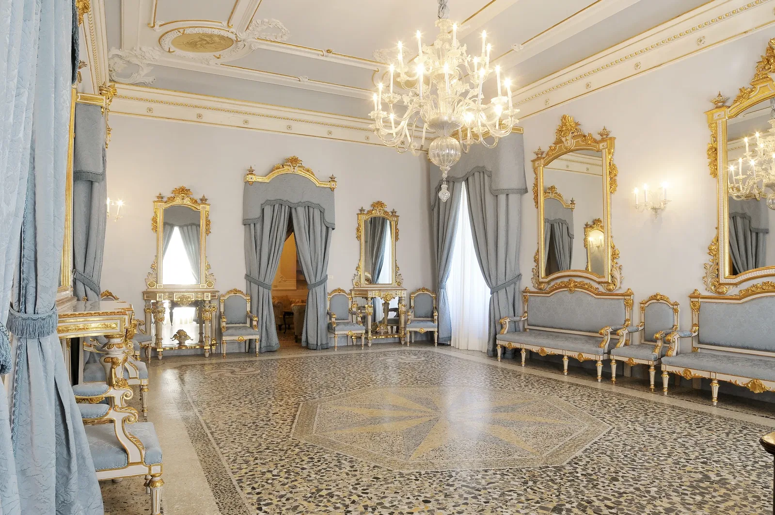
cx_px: 388
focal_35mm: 22
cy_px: 258
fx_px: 484
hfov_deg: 77.4
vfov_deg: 56.0
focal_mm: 15
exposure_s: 1/3
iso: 200
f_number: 13
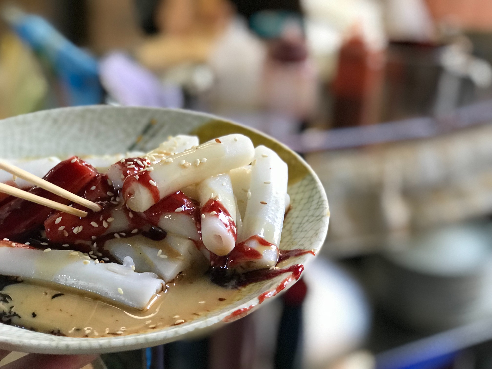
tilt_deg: -25.0
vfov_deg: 25.7
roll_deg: -2.7
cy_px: 184
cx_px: 246
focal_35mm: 57
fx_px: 810
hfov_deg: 33.8
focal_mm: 6.6
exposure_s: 1/100
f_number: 2.8
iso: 250
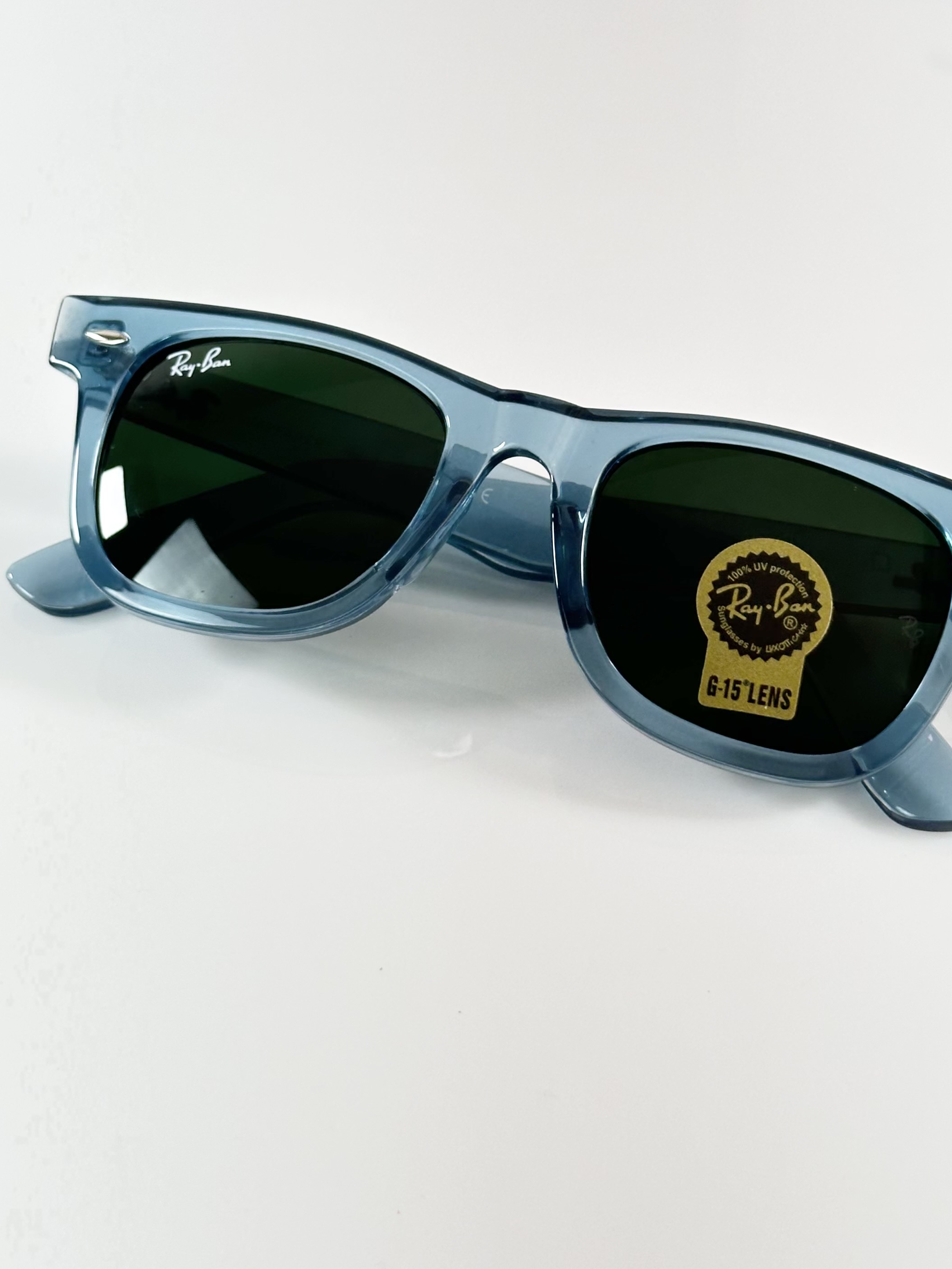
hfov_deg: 21.3
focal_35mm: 69
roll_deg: +0.9
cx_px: 517
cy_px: 543
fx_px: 2530
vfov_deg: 28.1
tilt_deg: -42.4
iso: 64
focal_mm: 6.86
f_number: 1.78
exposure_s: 1/100
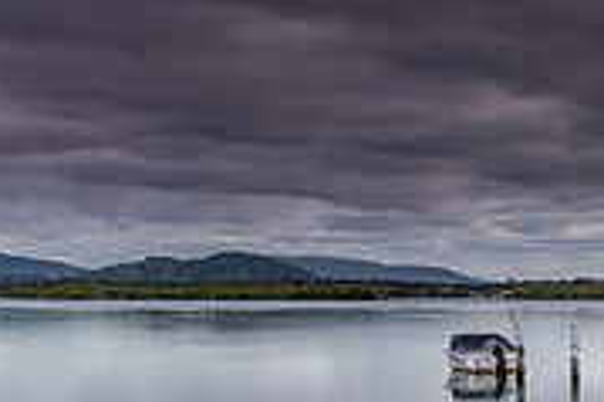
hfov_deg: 22.9
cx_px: 800
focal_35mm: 78
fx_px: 1307
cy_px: 434
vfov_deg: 16.9
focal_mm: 16
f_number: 9
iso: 50
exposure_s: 8
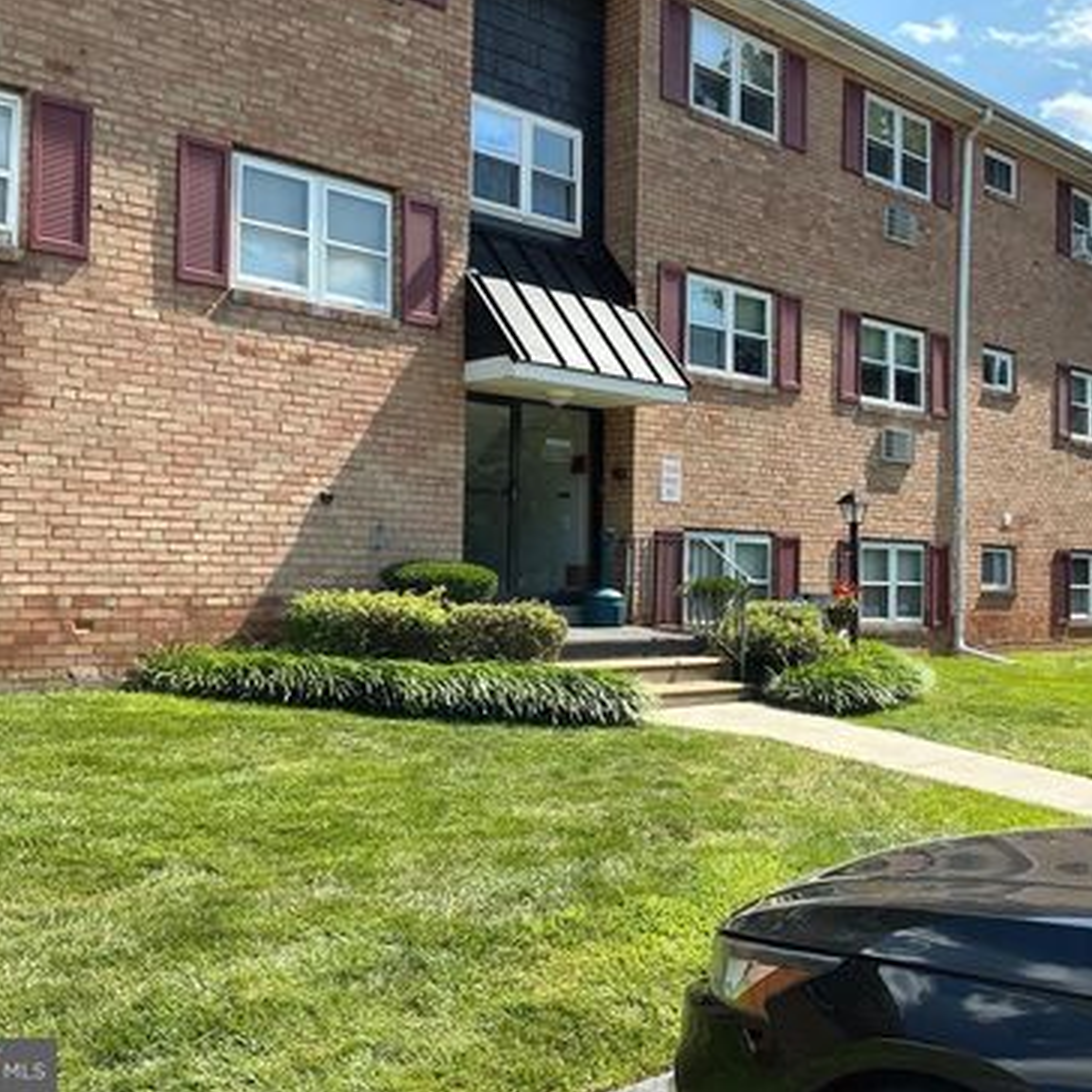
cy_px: 536
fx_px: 1213
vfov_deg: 48.4
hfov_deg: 48.3
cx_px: 624
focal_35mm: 34
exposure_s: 1/804
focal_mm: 3
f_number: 1.8
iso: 25
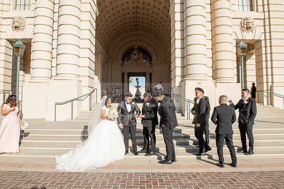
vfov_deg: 53.2
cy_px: 94
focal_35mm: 24
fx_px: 189
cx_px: 142
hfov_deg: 73.7
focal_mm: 24
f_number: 10
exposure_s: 1/160
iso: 100
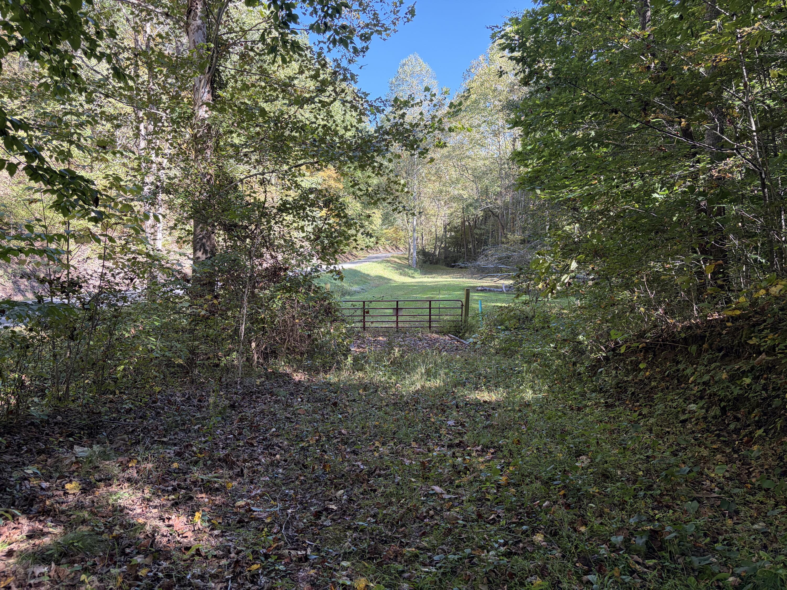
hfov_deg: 67.3
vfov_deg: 53.1
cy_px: 295
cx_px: 394
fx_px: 591
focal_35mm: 26
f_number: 1.6
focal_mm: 5.96
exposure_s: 1/199
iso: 80
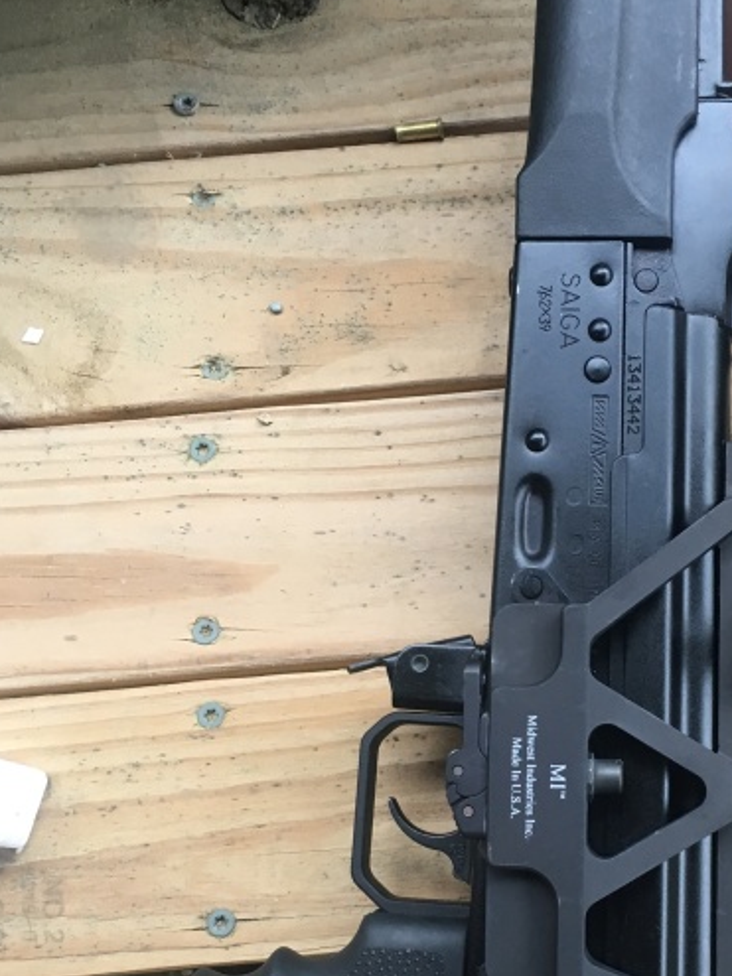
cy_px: 652
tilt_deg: -78.2
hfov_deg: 28.6
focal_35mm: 50
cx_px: 562
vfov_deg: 37.8
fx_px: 1410
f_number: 2.2
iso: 40
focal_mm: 4.15
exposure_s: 1/30
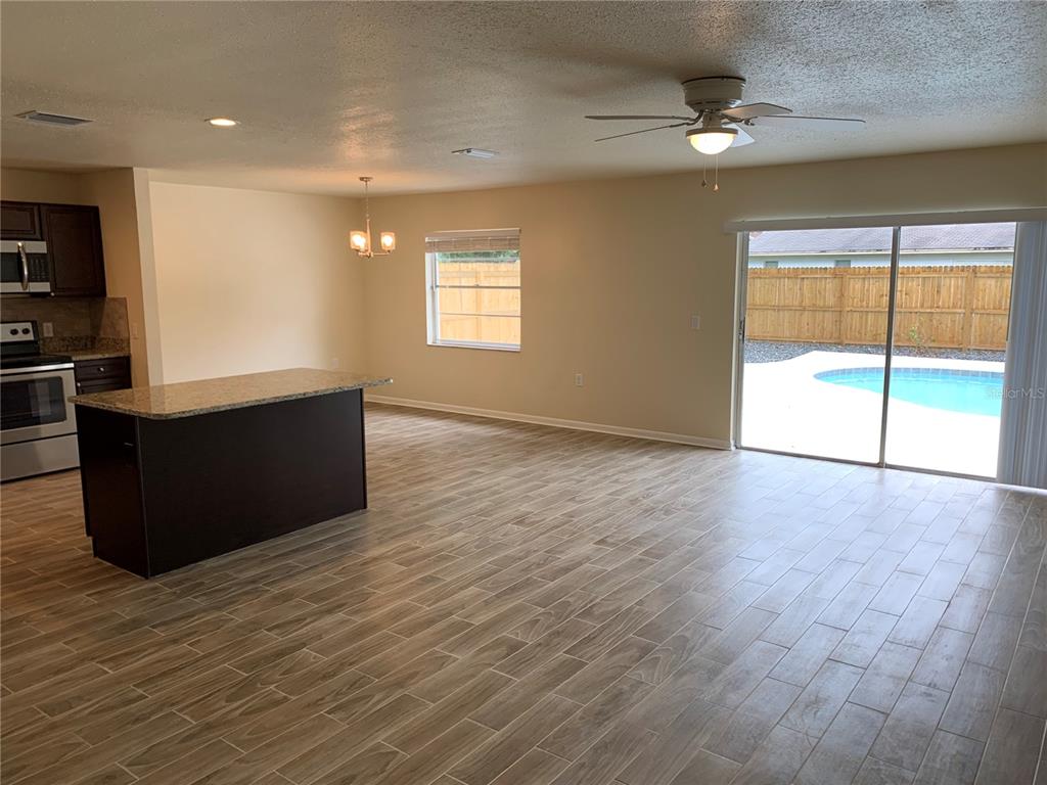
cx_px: 524
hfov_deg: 67.3
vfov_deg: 53.1
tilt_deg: -7.0
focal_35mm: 26
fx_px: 786
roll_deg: -0.1
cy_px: 392
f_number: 1.8
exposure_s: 1/120
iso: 64
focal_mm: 4.25
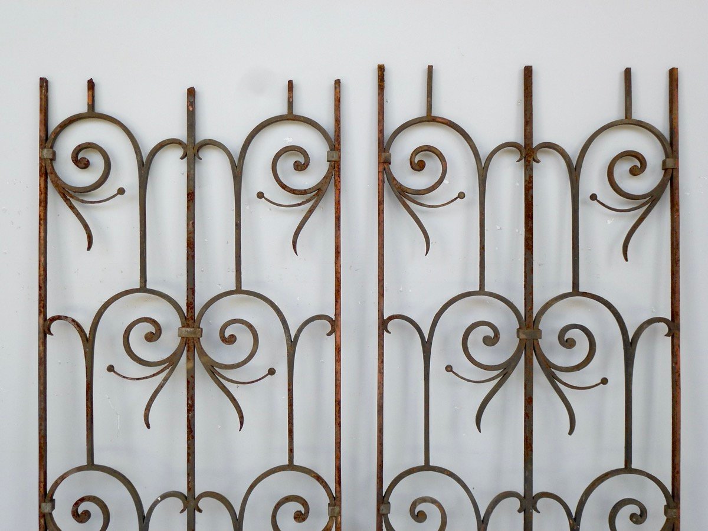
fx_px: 920
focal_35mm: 45
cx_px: 354
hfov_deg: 42.1
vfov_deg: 32.2
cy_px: 266
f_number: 4
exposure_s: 1/80
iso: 100
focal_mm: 8
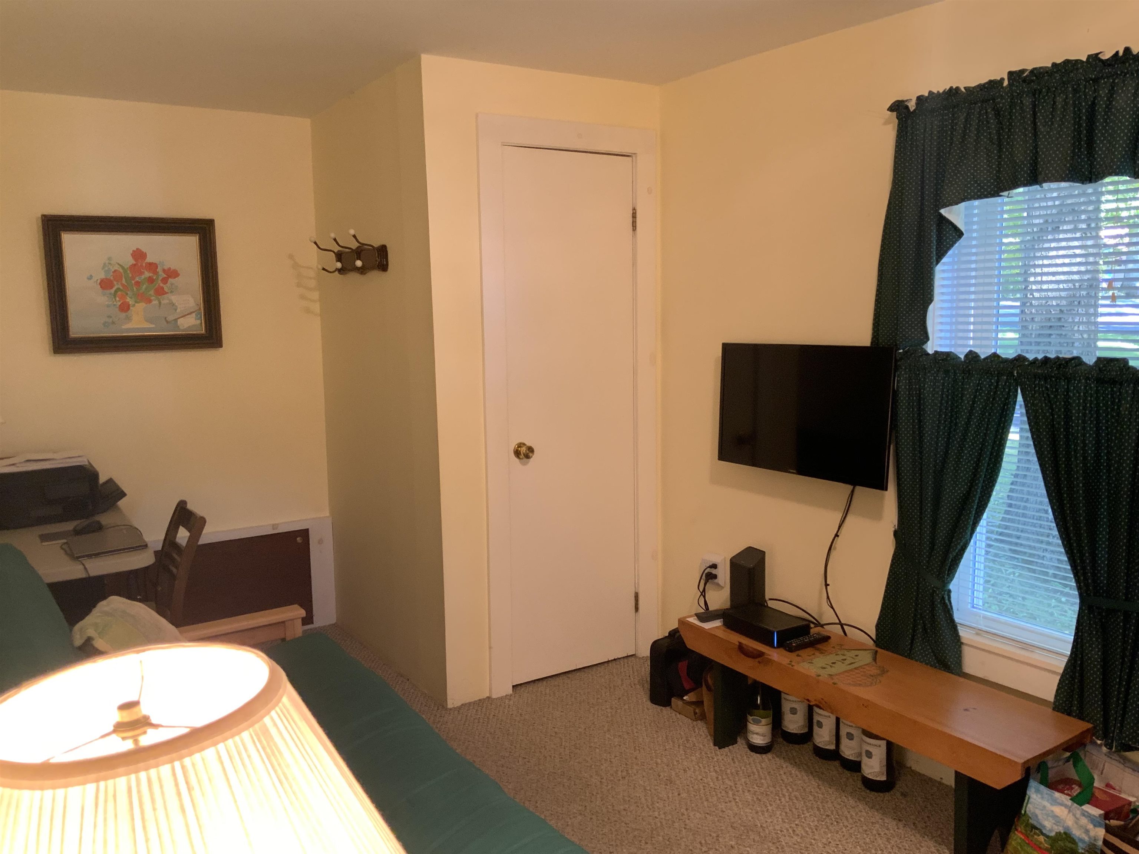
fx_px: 954
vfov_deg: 48.2
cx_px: 570
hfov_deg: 61.7
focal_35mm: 29
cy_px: 427
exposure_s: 1/60
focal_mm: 3
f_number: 1.8
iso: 160
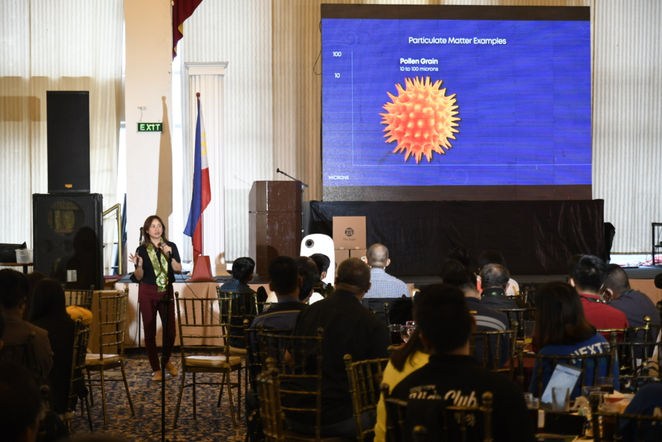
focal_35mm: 75
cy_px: 221
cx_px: 331
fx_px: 1379
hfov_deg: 27.0
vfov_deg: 18.2
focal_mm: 50
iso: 800
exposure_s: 1/80
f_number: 3.2
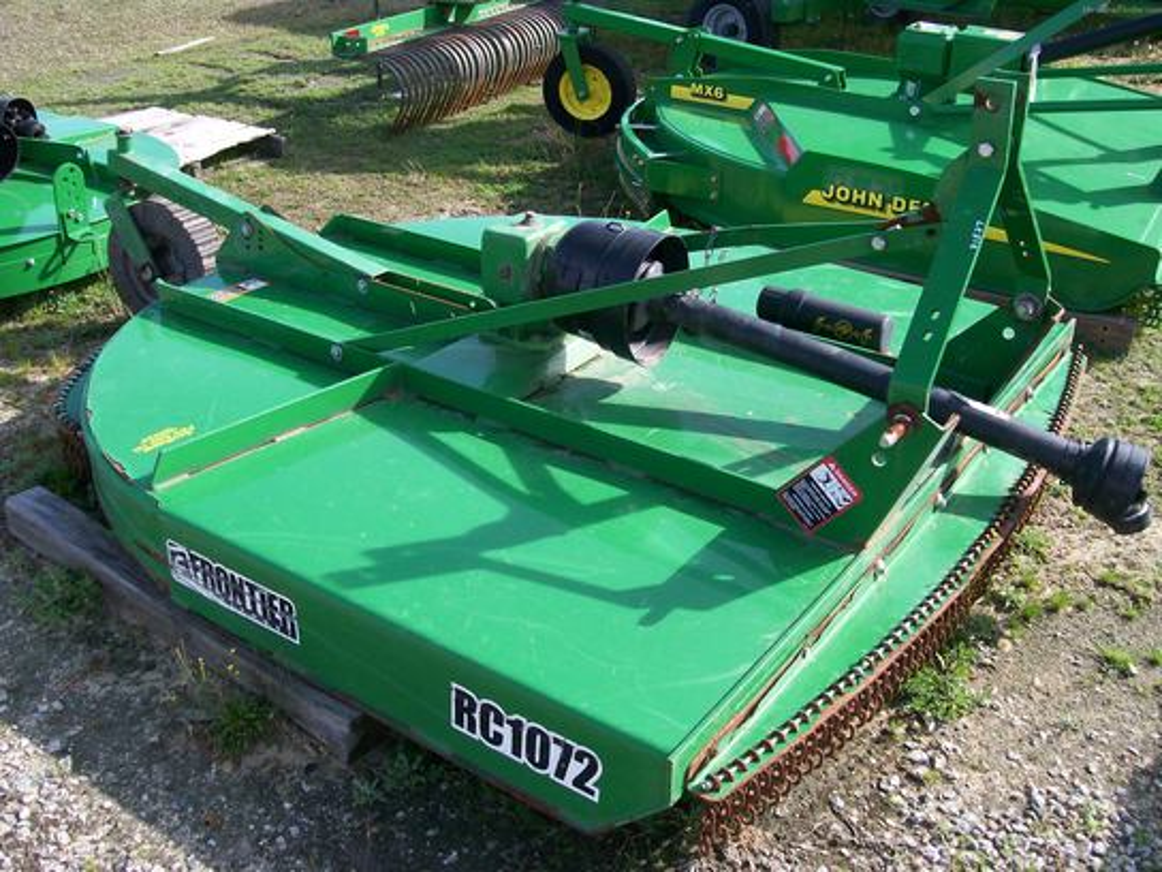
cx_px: 581
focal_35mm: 36
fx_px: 1208
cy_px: 436
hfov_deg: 51.4
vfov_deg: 39.7
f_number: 2.7
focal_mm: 6
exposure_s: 1/598
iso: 80
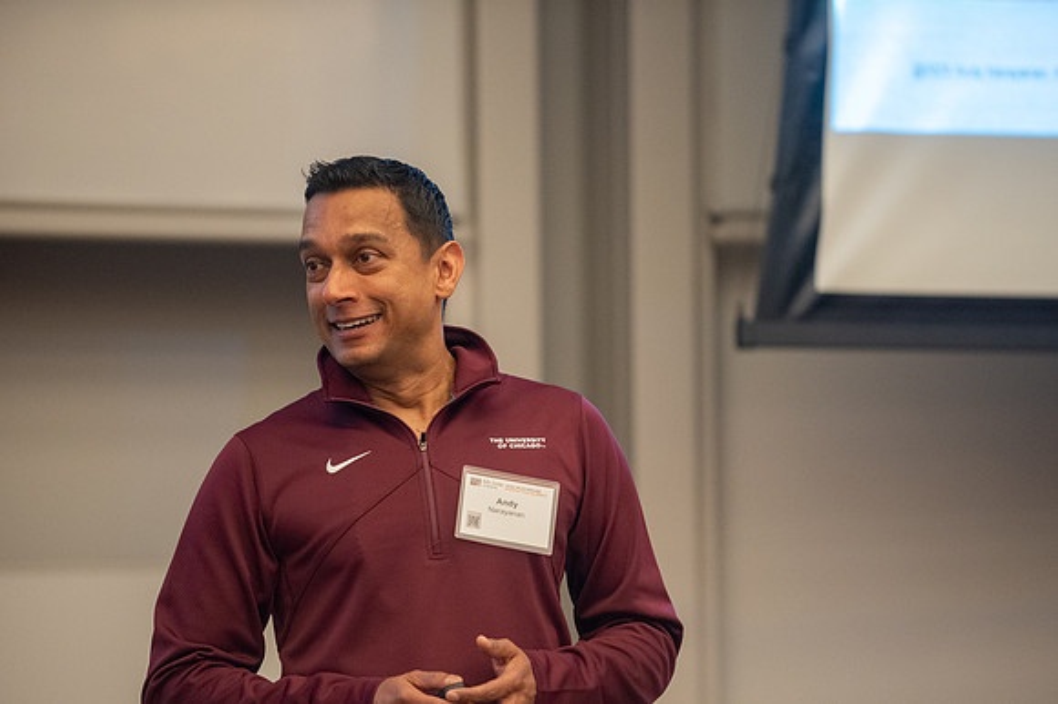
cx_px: 546
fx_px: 6705
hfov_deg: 9.0
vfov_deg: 6.0
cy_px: 387
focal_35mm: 228
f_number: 2.8
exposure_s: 1/160
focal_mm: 200
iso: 2000
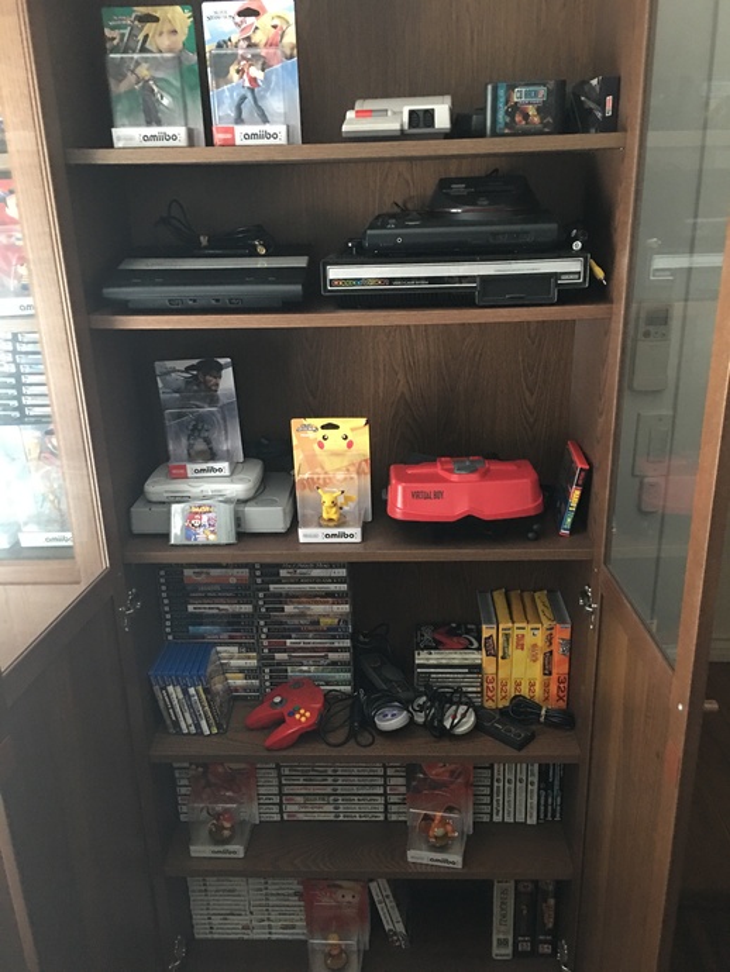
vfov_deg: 61.6
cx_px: 365
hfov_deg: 48.3
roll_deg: +1.5
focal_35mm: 29
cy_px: 486
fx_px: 815
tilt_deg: -19.5
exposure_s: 1/4
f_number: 2.2
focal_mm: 4.15
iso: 80
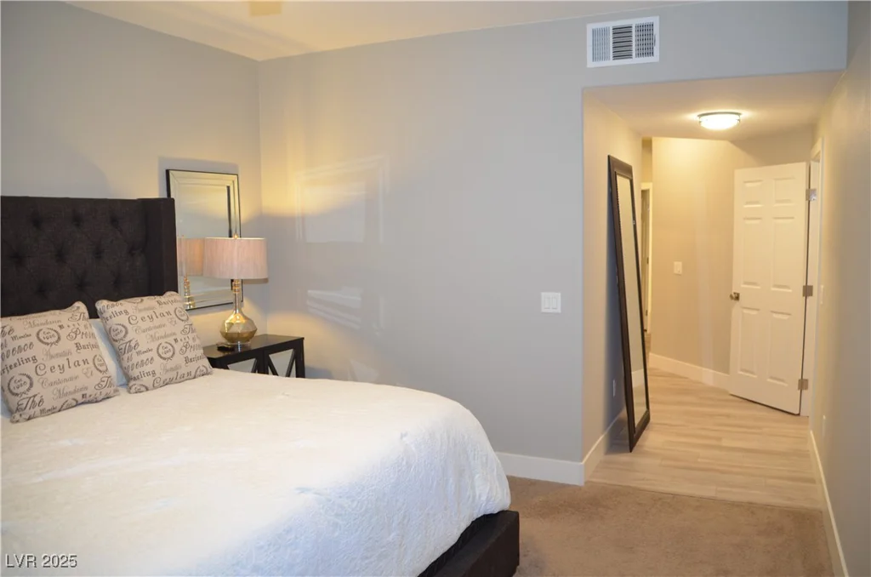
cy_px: 288
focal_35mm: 27
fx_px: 652
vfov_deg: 47.7
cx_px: 436
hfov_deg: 67.5
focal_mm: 18
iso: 800
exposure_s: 1/40
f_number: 3.5
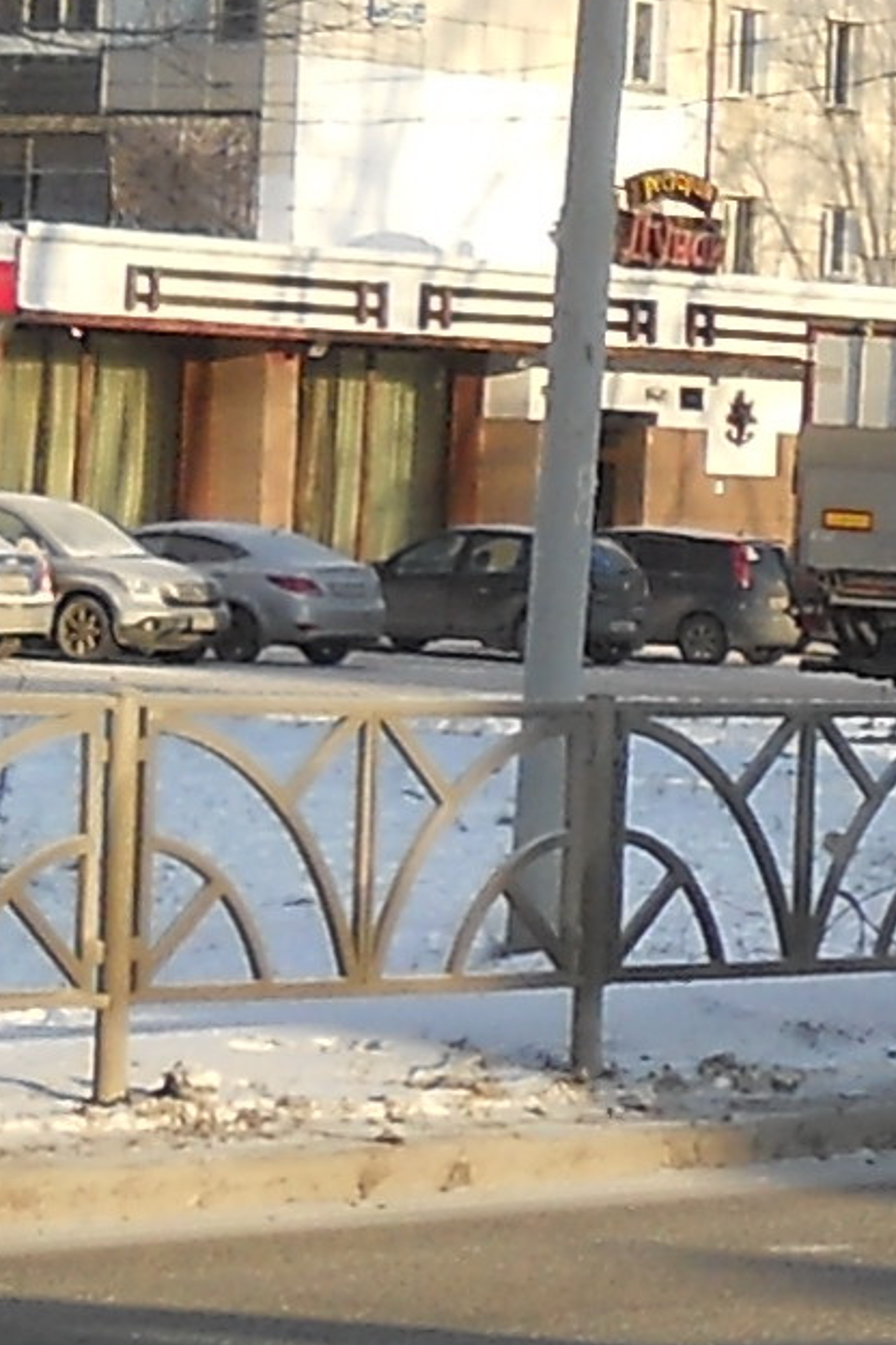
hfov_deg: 5.9
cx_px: 2089
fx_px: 8325
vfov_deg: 9.2
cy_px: 504
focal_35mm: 223
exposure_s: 1/160
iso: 80
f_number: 5.5
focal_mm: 6.72
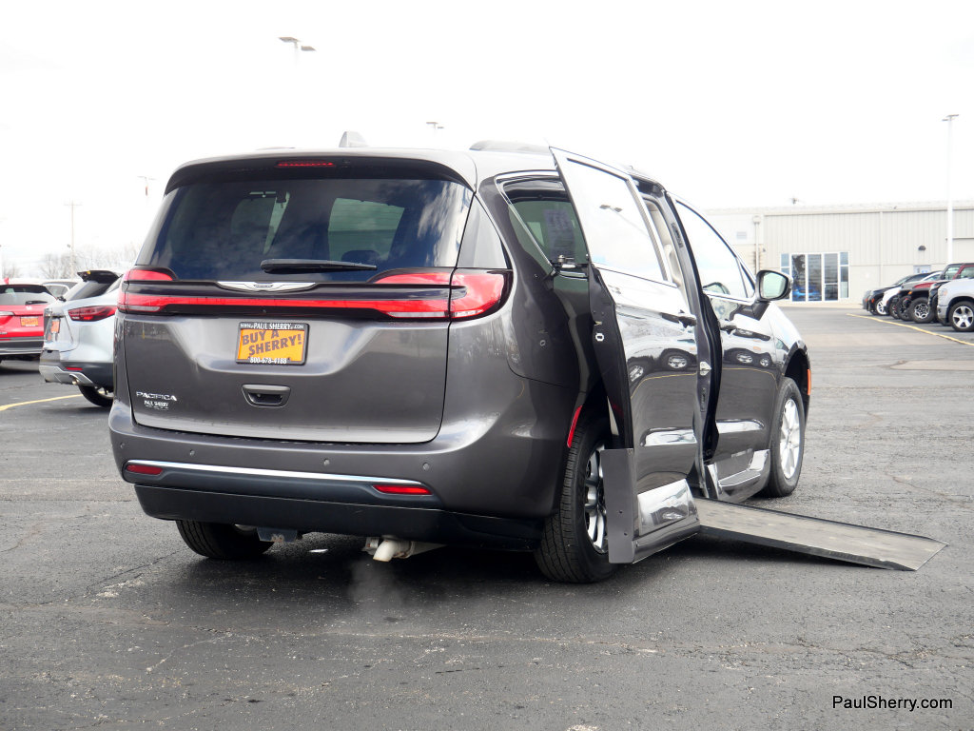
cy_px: 366
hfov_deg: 35.5
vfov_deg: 27.0
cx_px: 487
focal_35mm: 54
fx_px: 1519
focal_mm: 27
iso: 200
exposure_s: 1/100
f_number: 4.6
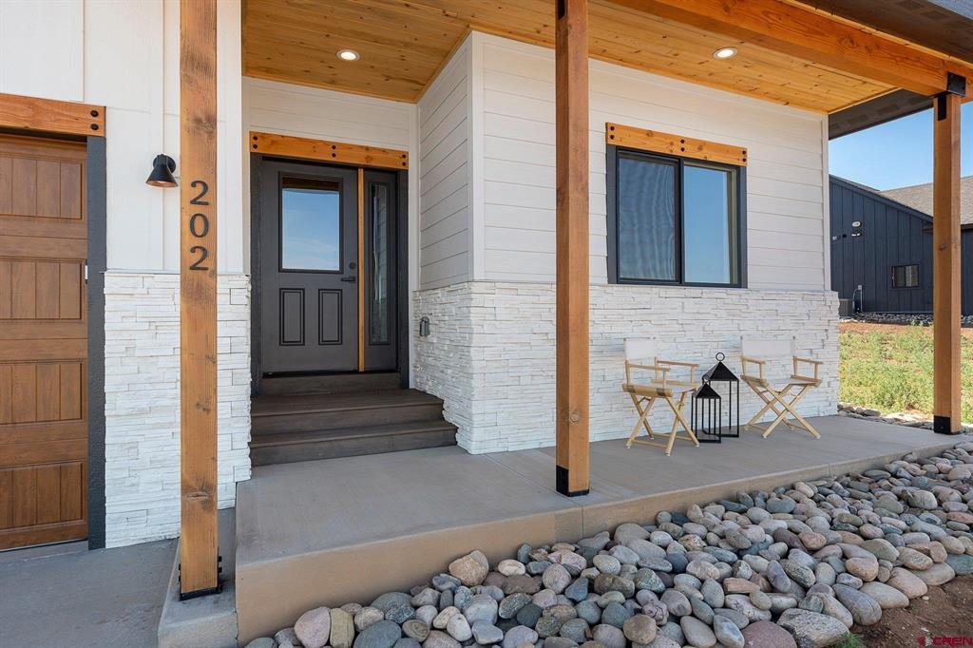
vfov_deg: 61.9
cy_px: 324
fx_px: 540
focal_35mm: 20
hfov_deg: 84.0
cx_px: 486
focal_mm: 20
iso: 400
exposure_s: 1/1250
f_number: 8
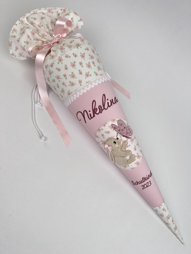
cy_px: 127
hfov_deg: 53.1
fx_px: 191
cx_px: 96
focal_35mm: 26
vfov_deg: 67.3
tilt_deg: -62.2
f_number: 1.6
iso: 40
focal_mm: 5.1
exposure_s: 1/224
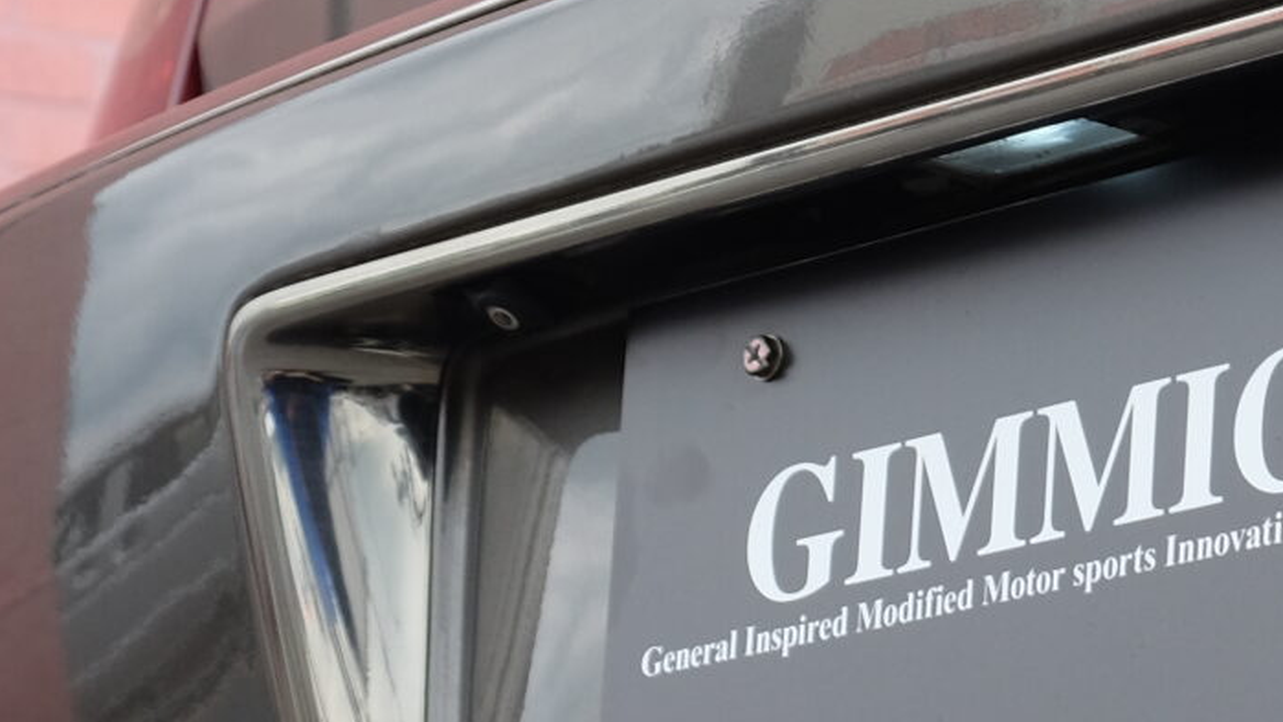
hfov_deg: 12.5
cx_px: 1861
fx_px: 5613
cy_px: 908
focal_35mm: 165
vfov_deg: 7.3
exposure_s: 1/140
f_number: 5
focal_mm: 28.9
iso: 400
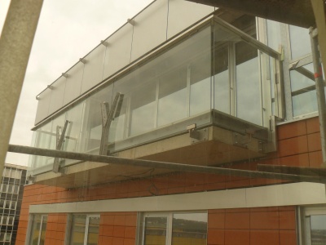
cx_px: 163
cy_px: 122
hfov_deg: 51.4
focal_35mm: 36
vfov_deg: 39.7
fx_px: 339
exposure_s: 1/160
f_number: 4
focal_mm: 6
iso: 100
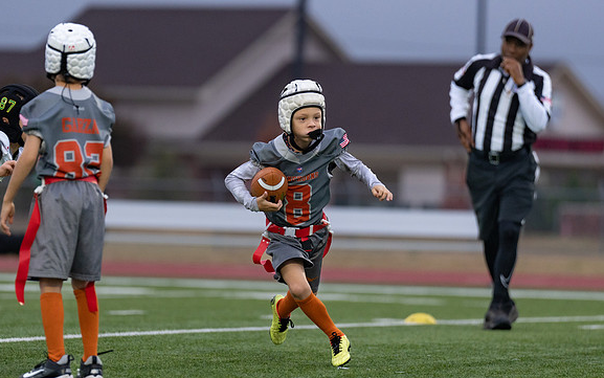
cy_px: 188
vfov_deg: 3.8
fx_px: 5648
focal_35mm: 343
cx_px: 262
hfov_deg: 6.1
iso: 800
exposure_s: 1/1000
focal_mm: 200
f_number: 2.8
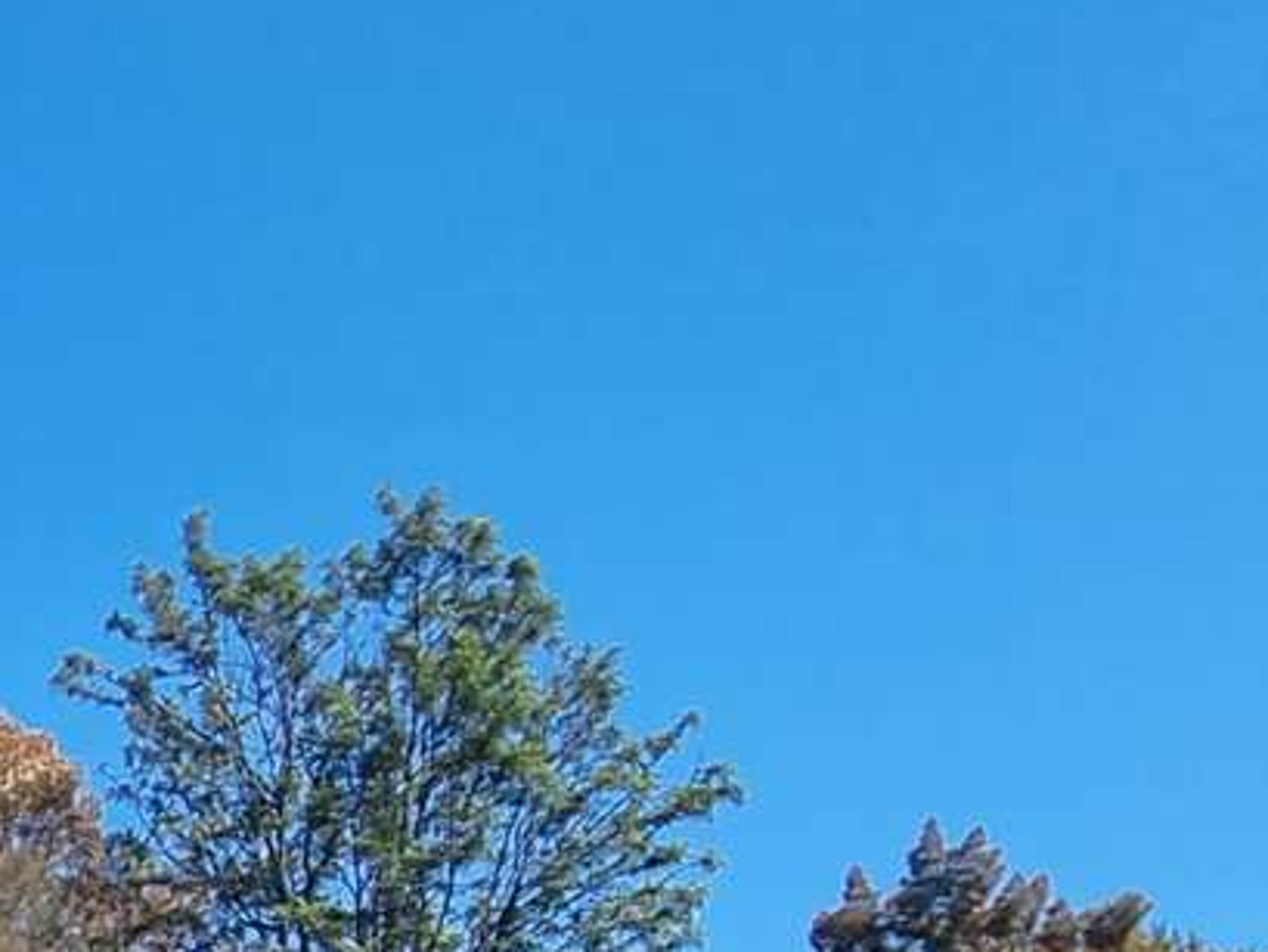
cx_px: -998
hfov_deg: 21.3
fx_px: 2235
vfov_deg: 20.0
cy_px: 1507
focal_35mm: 61
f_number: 2.2
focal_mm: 2.2
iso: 50
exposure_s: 1/1648
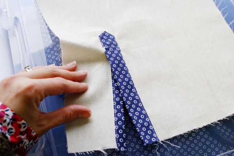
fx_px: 273
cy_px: 78
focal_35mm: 42
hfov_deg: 46.4
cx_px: 117
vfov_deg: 31.8
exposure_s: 1/160
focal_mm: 28
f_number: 6.3
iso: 1600
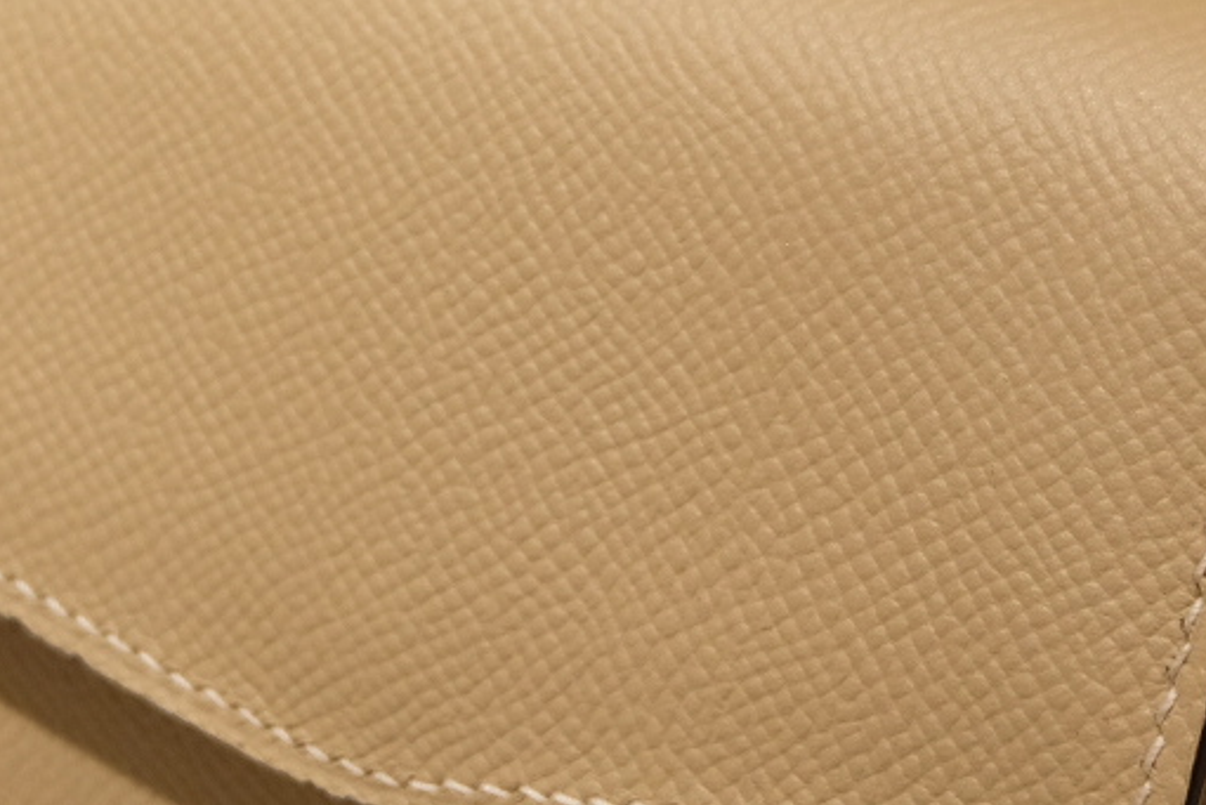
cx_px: 637
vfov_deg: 9.9
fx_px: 4658
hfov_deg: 14.8
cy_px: 578
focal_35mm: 139
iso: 640
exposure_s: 1/60
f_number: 4.5
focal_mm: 26.9
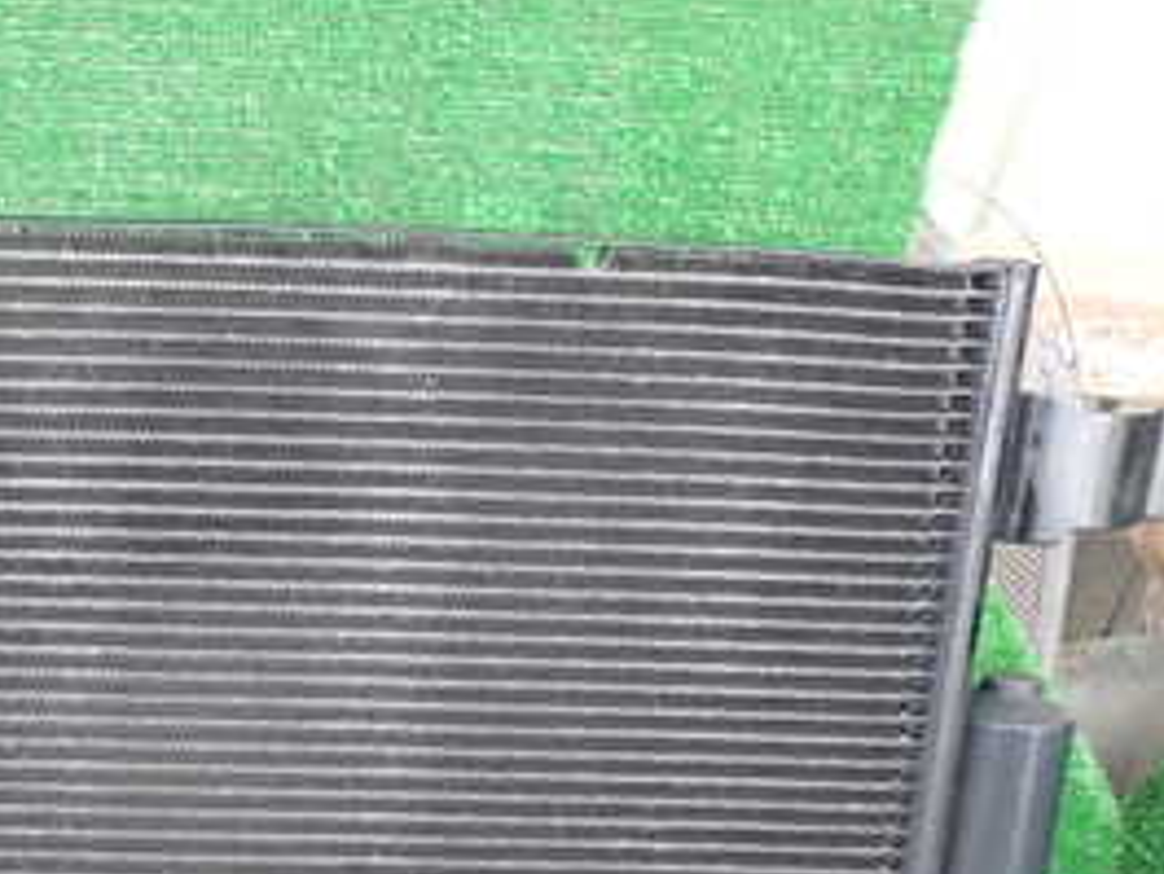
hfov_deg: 26.8
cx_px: -31
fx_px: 2288
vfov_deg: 21.2
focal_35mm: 68
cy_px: 764
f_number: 2.3
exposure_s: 1/30
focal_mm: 5.4
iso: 320
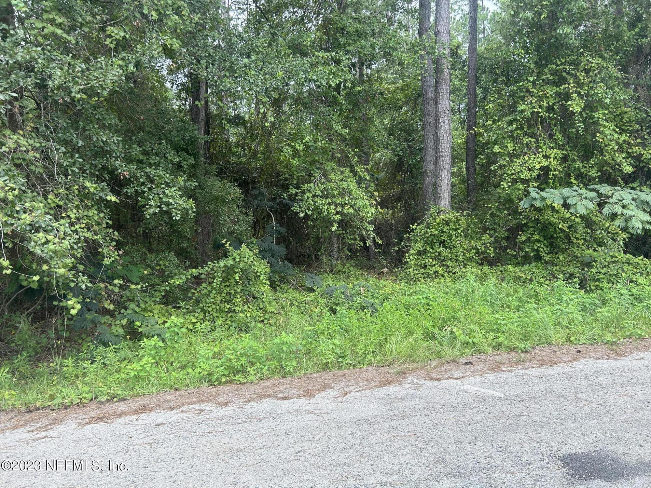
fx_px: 489
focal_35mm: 26
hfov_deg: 67.3
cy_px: 244
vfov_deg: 53.1
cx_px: 326
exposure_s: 1/340
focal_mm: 5.7
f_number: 1.5
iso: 50
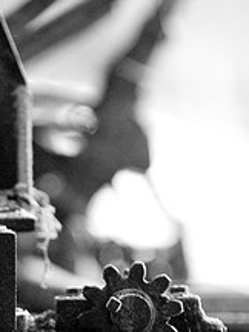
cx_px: 86
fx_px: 7423
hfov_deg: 1.9
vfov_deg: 2.6
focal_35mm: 774
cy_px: 265
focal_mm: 200
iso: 1250
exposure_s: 1/125
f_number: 2.8
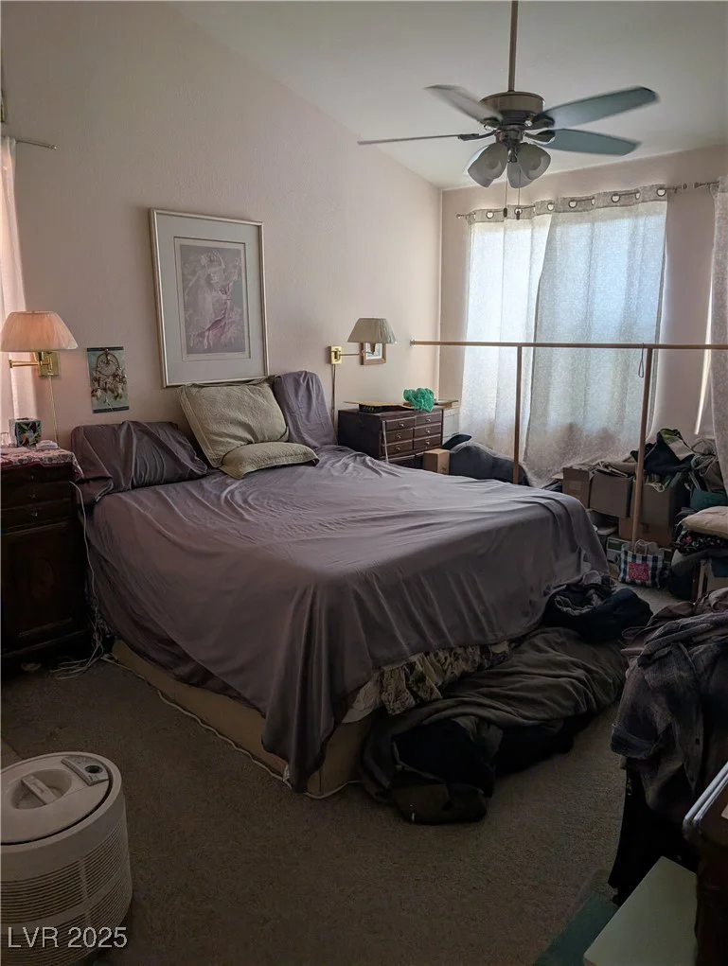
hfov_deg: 56.9
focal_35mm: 24
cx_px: 364
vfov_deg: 71.5
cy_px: 483
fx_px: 671
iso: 69
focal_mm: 6.9
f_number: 1.68
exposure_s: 1/66.4
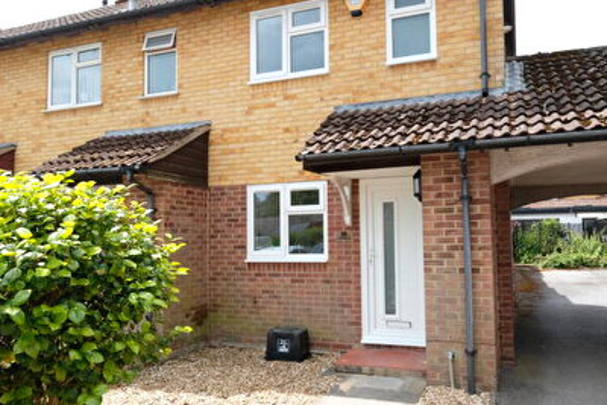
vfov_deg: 46.4
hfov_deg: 65.4
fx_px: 472
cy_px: 218
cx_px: 323
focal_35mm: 28
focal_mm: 10.5
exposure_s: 1/240
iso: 200
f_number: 5.6
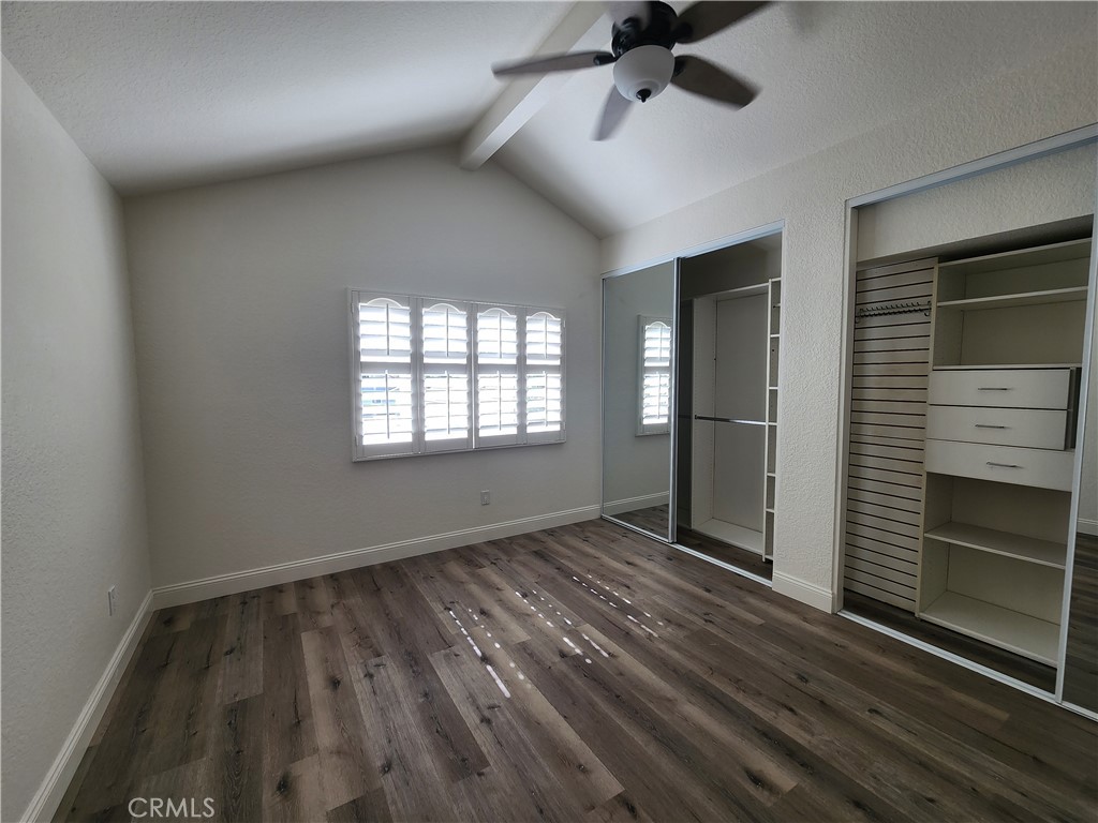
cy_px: 412
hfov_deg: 106.2
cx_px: 549
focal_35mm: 13
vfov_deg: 89.9
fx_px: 412
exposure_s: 1/120
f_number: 2.2
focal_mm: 2.2
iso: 50
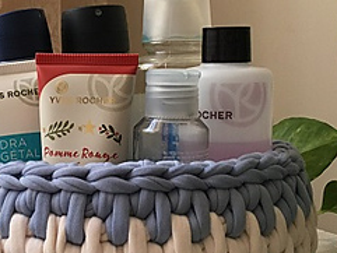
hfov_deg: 24.9
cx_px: 71
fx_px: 750
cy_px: 123
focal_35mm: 77
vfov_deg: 19.2
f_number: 2.2
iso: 160
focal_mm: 4.15
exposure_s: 1/33
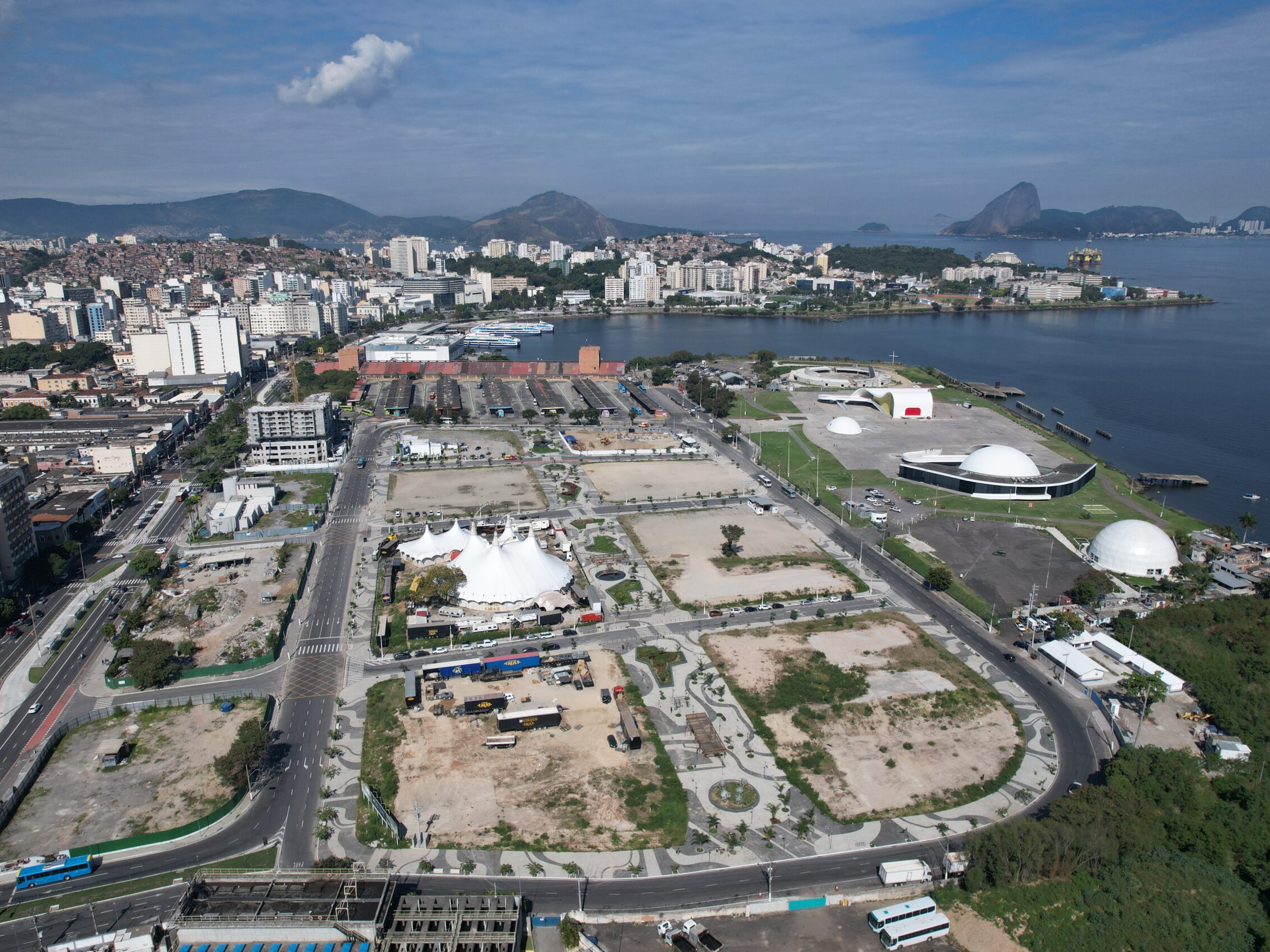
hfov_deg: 71.6
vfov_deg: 56.8
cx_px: 625
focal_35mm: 24
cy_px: 473
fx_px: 881
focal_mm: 8.38
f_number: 2.8
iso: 100
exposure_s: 1/1000
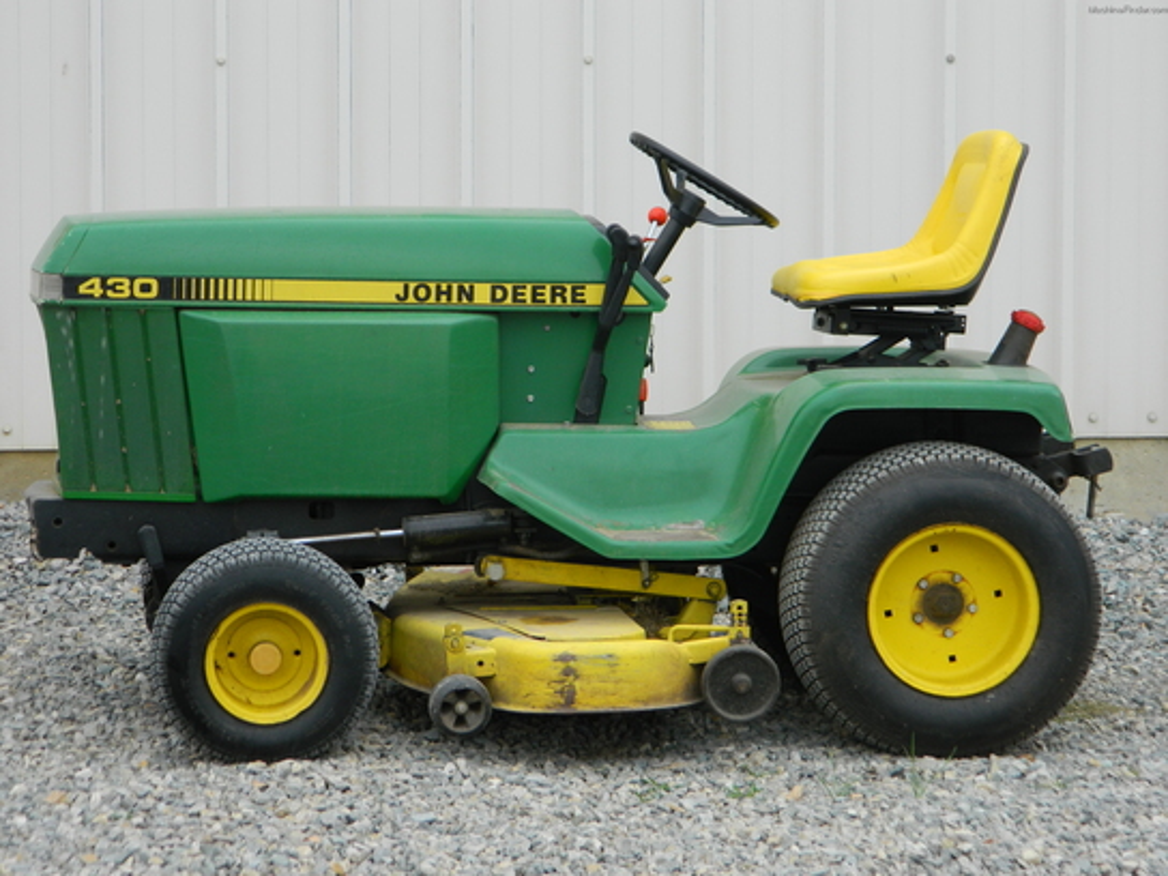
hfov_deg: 15.3
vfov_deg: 11.5
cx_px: 584
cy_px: 438
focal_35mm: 129
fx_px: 4353
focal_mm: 23.2
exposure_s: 1/125
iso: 80
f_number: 4.7
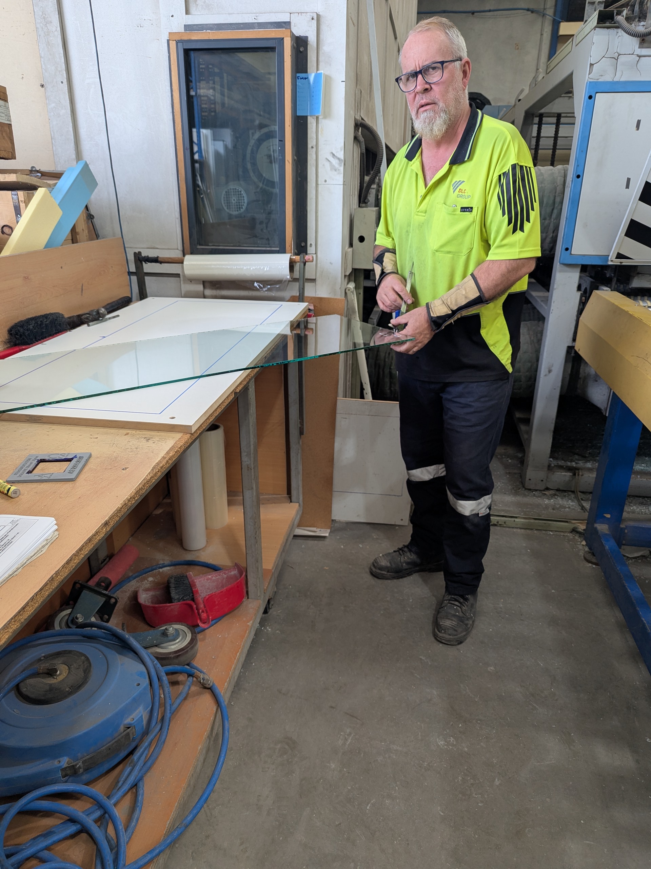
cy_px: 434
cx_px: 326
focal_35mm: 24
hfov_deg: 56.8
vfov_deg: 71.6
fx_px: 602
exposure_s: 1/69.3
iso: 51
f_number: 1.85
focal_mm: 6.81
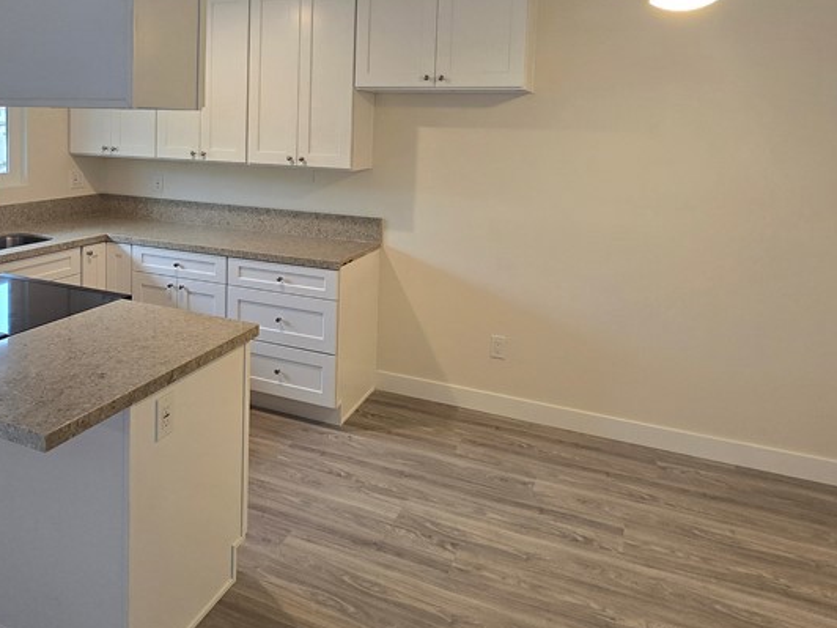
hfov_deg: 68.2
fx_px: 604
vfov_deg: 53.2
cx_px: 310
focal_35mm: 25
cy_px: 183
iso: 125
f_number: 2.2
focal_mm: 2.2
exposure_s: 1/60
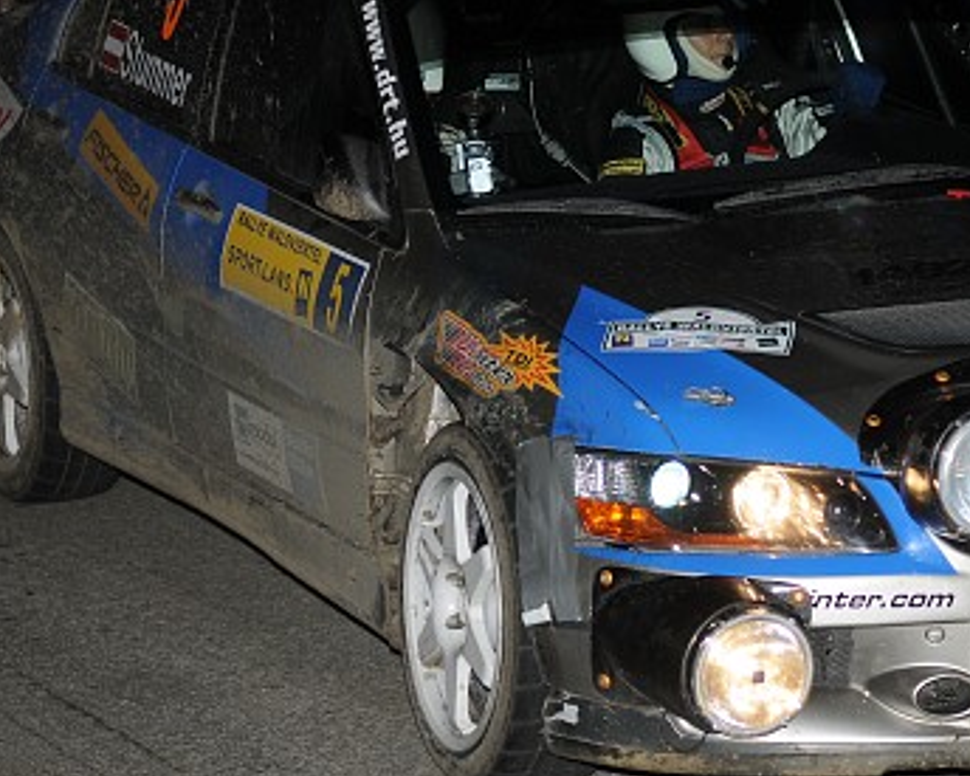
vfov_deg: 9.5
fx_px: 4649
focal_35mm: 162
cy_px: 353
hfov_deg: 11.9
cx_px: 804
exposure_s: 1/250
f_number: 2.8
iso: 200
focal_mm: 55
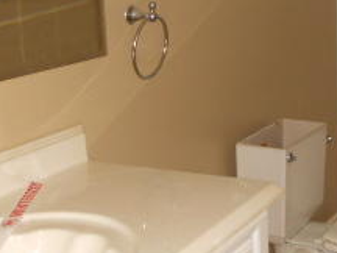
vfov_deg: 18.4
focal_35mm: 80
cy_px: 75
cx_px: 310
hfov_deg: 23.7
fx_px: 779
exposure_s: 1/25
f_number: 3.2
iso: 200
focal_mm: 4.9
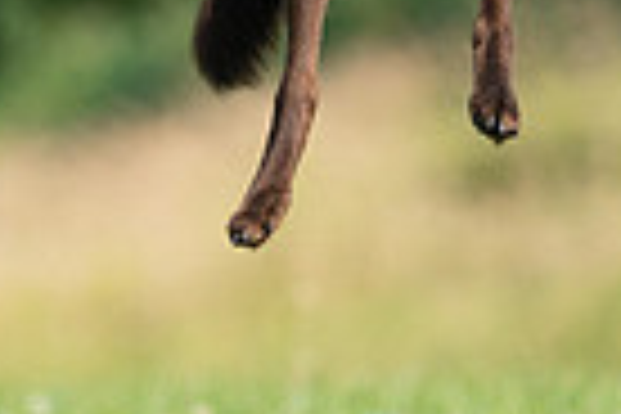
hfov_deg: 1.1
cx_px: 158
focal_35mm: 1832
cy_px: -425
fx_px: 31600
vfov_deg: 0.8
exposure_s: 1/4000
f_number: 6.3
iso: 1600
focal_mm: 437
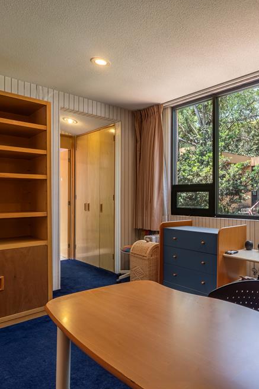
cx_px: 218
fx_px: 278
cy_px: 193
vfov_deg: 69.8
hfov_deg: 46.5
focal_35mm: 26
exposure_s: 1/20
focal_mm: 11
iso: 100
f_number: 7.1
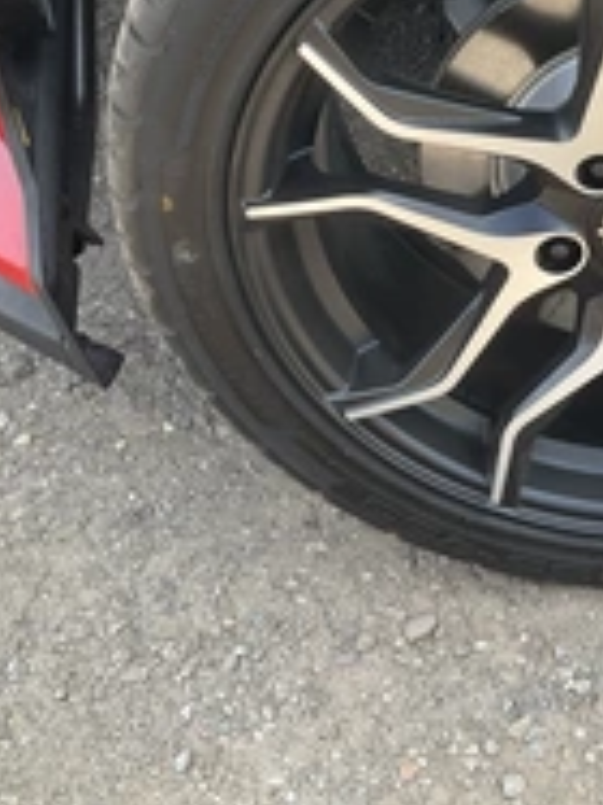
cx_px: 573
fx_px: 1442
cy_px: 189
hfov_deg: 22.9
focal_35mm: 62
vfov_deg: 30.6
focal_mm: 3
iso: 25
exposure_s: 1/273
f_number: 1.8
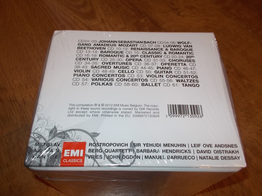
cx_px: 131
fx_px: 219
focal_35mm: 29
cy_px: 98
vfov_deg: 48.2
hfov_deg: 61.7
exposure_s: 1/30
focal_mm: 4.1
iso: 200
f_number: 3.3
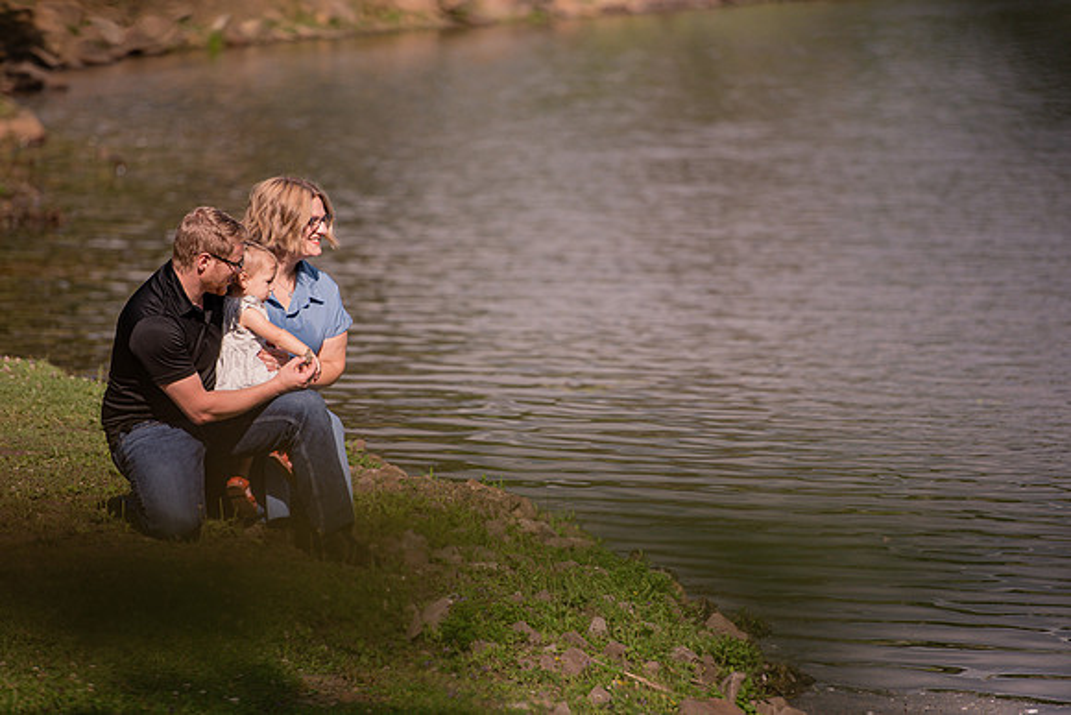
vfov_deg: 6.9
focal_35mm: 200
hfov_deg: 10.3
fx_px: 5951
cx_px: 536
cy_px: 358
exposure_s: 1/4000
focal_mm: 200
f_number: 3.2
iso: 400
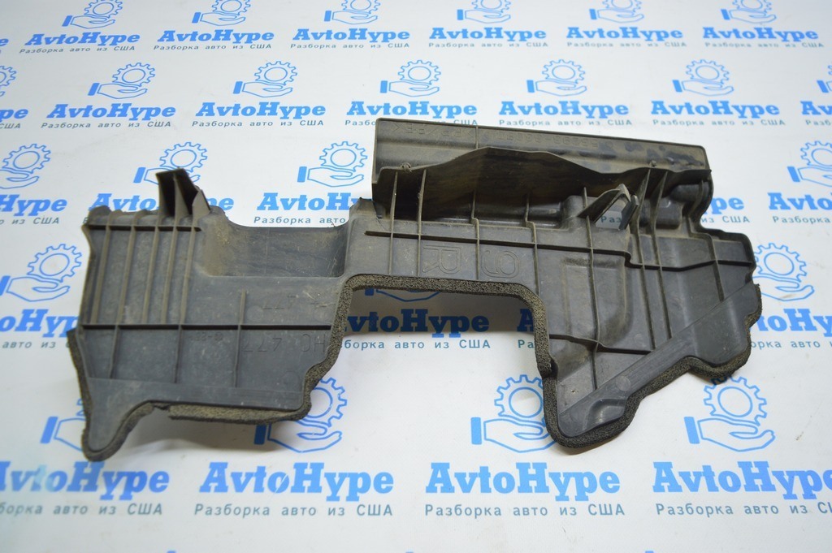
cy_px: 276
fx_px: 693
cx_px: 416
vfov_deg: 43.5
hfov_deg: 62.0
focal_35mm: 30
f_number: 3.5
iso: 400
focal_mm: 20
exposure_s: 1/50
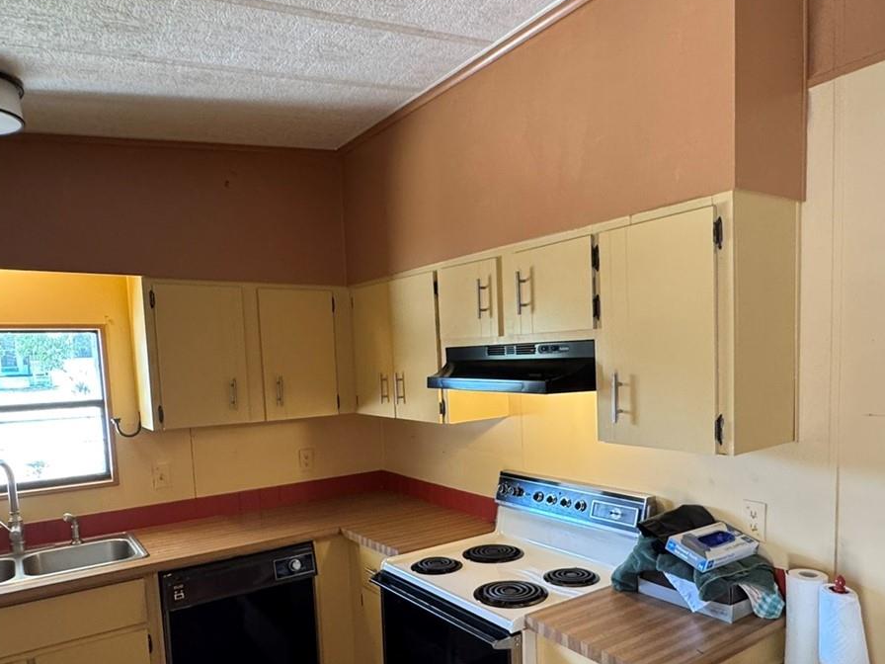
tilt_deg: -5.5
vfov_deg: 54.2
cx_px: 466
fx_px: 639
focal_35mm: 25
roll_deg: +1.2
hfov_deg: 69.3
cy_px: 420
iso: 250
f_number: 2.2
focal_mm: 2.22
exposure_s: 1/60
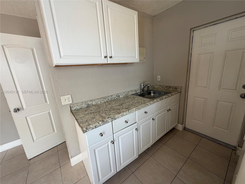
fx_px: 99
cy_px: 92
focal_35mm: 14
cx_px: 122
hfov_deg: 102.1
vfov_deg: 85.7
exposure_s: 1/121
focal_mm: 2.22
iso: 200
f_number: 2.2
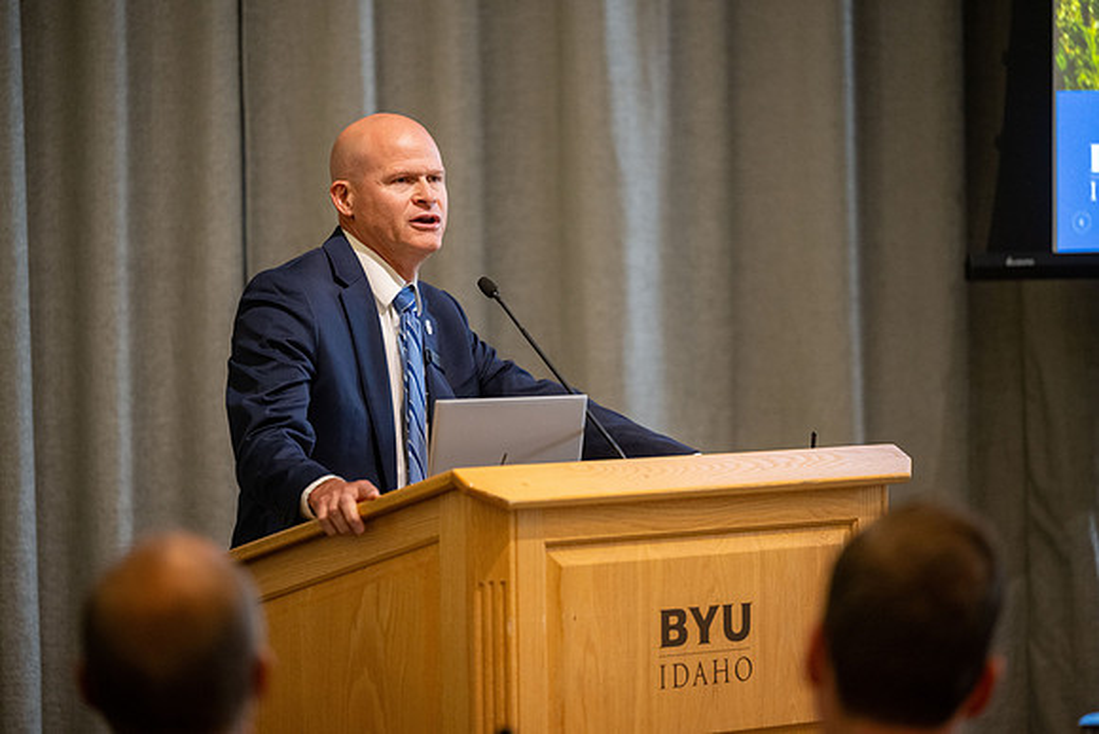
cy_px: 367
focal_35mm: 155
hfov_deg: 13.2
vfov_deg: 8.9
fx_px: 4733
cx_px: 550
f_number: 2.8
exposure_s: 1/200
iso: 2500
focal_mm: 155
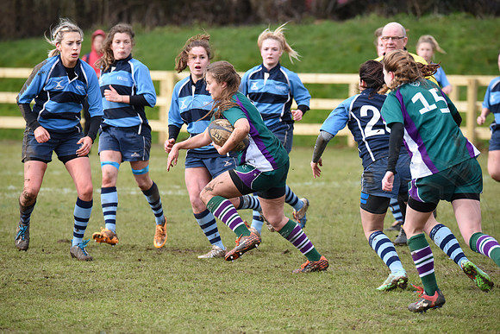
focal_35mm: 370
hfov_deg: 5.6
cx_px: 250
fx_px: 5140
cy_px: 167
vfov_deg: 3.7
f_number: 9
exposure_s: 1/1250
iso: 2000
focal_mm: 370
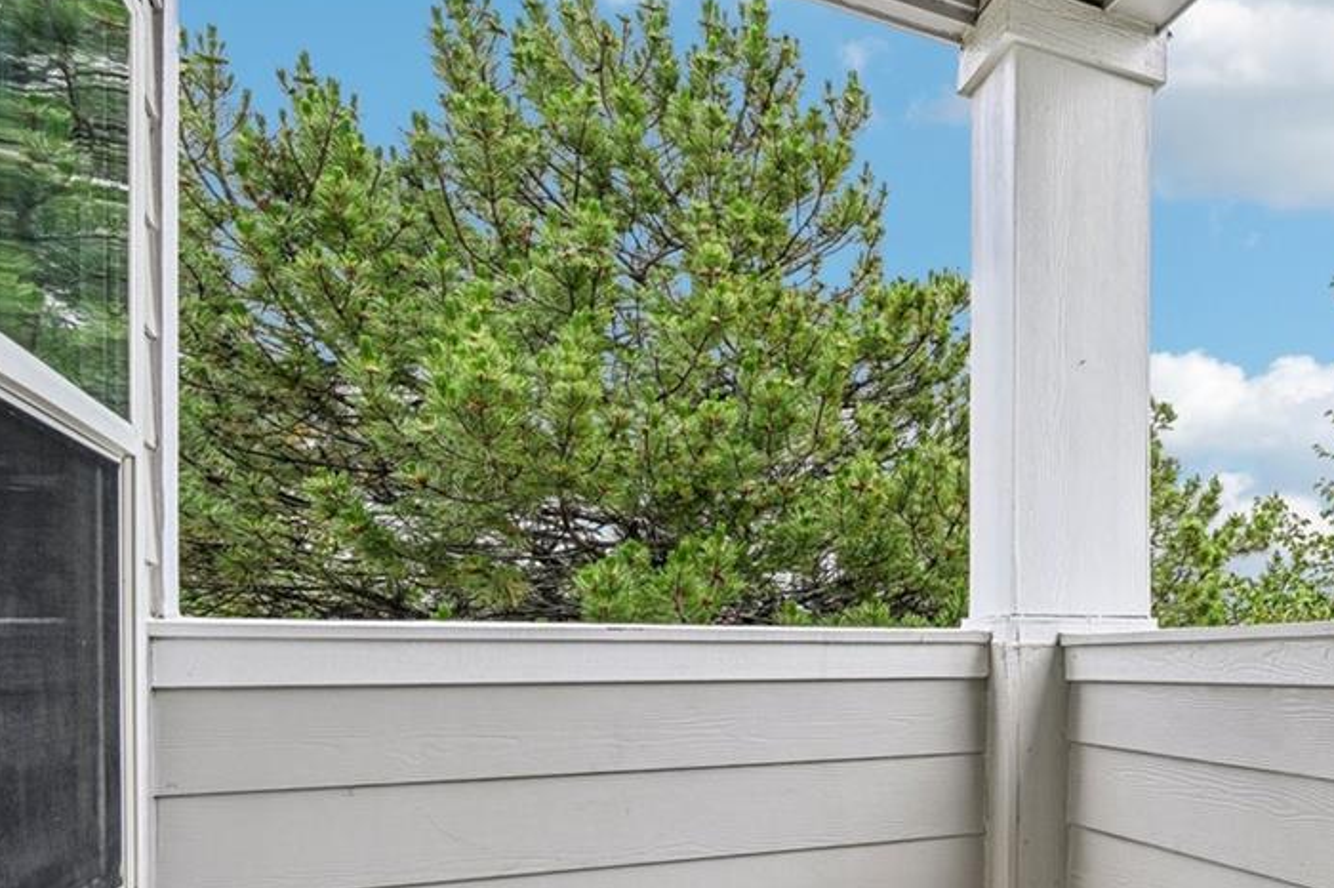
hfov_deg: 45.1
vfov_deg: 40.3
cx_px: 1452
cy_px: 627
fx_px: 1185
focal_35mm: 32
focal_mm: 14
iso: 64
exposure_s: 1/40
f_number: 10
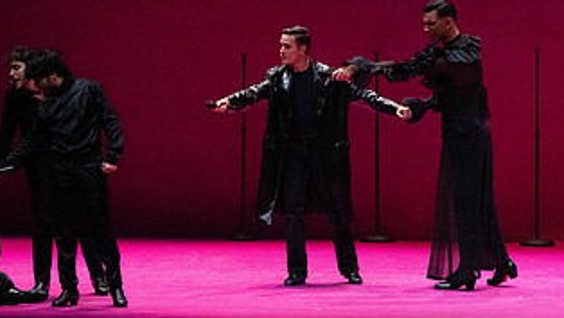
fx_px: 5416
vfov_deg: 3.4
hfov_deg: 6.0
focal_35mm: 362
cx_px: 120
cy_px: 98
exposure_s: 1/400
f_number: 10
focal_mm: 187
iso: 25600
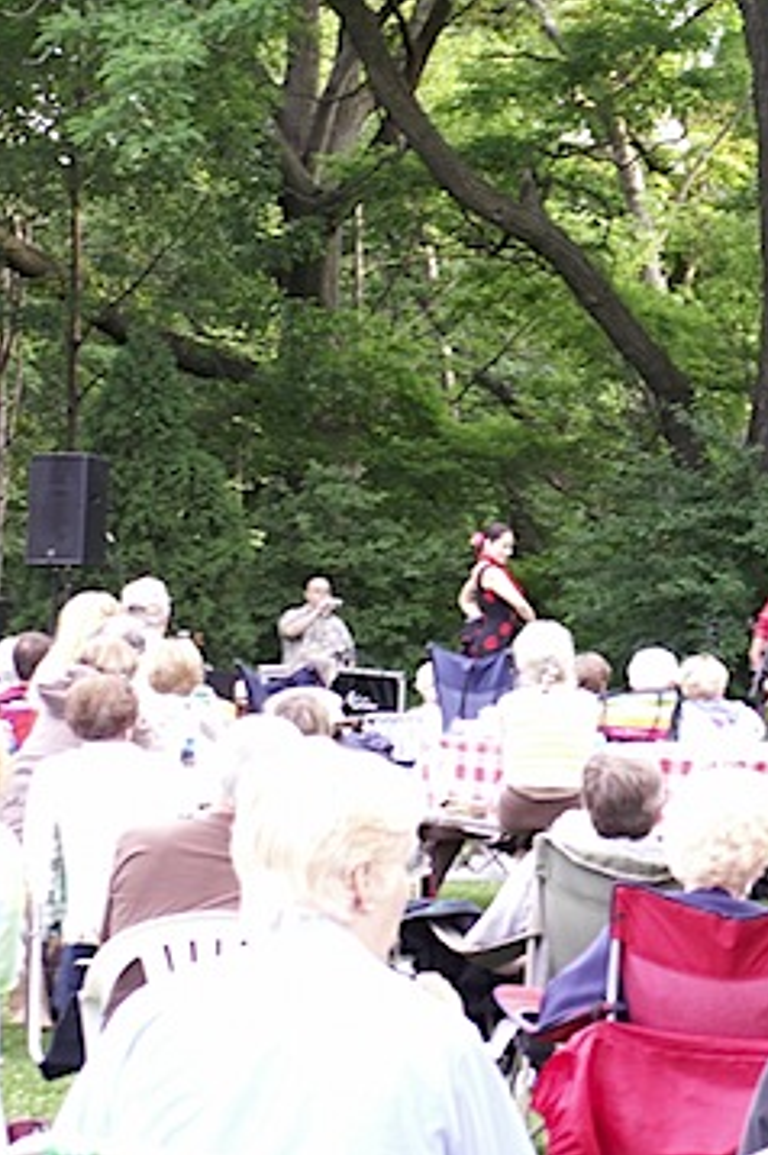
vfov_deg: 16.1
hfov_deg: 10.7
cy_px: 578
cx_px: 771
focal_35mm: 127
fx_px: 4072
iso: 100
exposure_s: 1/40
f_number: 3.5
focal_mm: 15.14
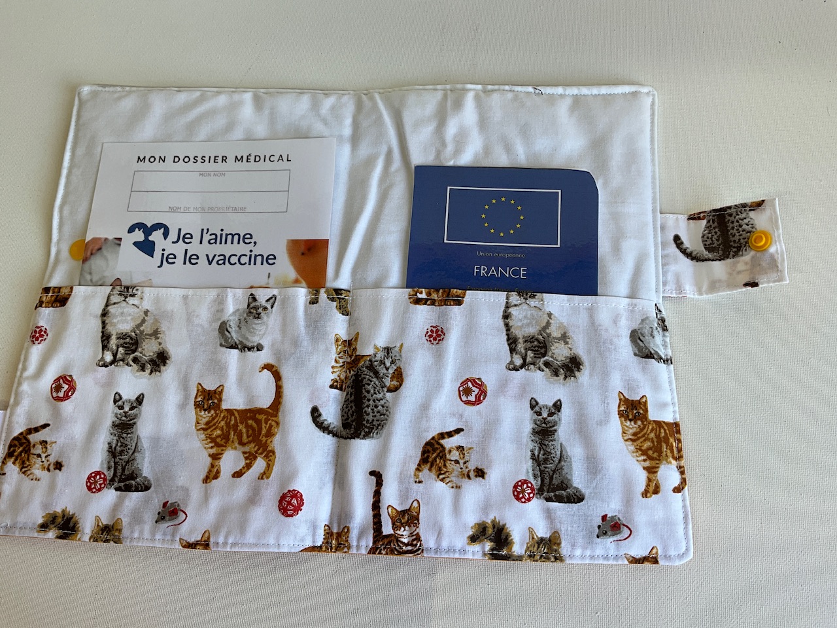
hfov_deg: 61.7
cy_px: 314
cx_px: 418
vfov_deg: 48.2
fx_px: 701
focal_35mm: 29
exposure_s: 1/104
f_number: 1.8
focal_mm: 3
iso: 16
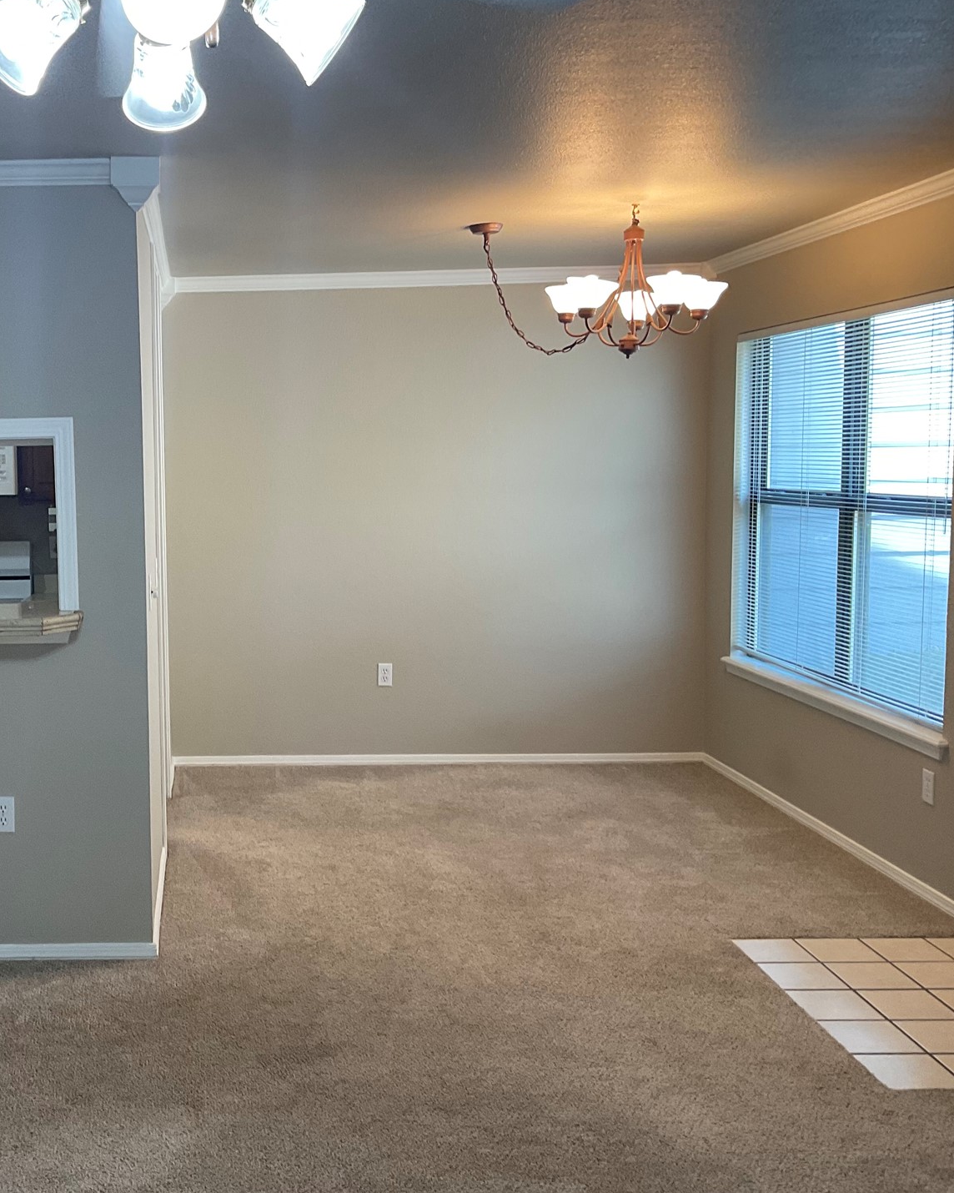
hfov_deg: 37.6
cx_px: 173
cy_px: 593
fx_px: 1341
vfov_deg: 47.9
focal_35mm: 38
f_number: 1.8
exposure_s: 1/60
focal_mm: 3
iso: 50
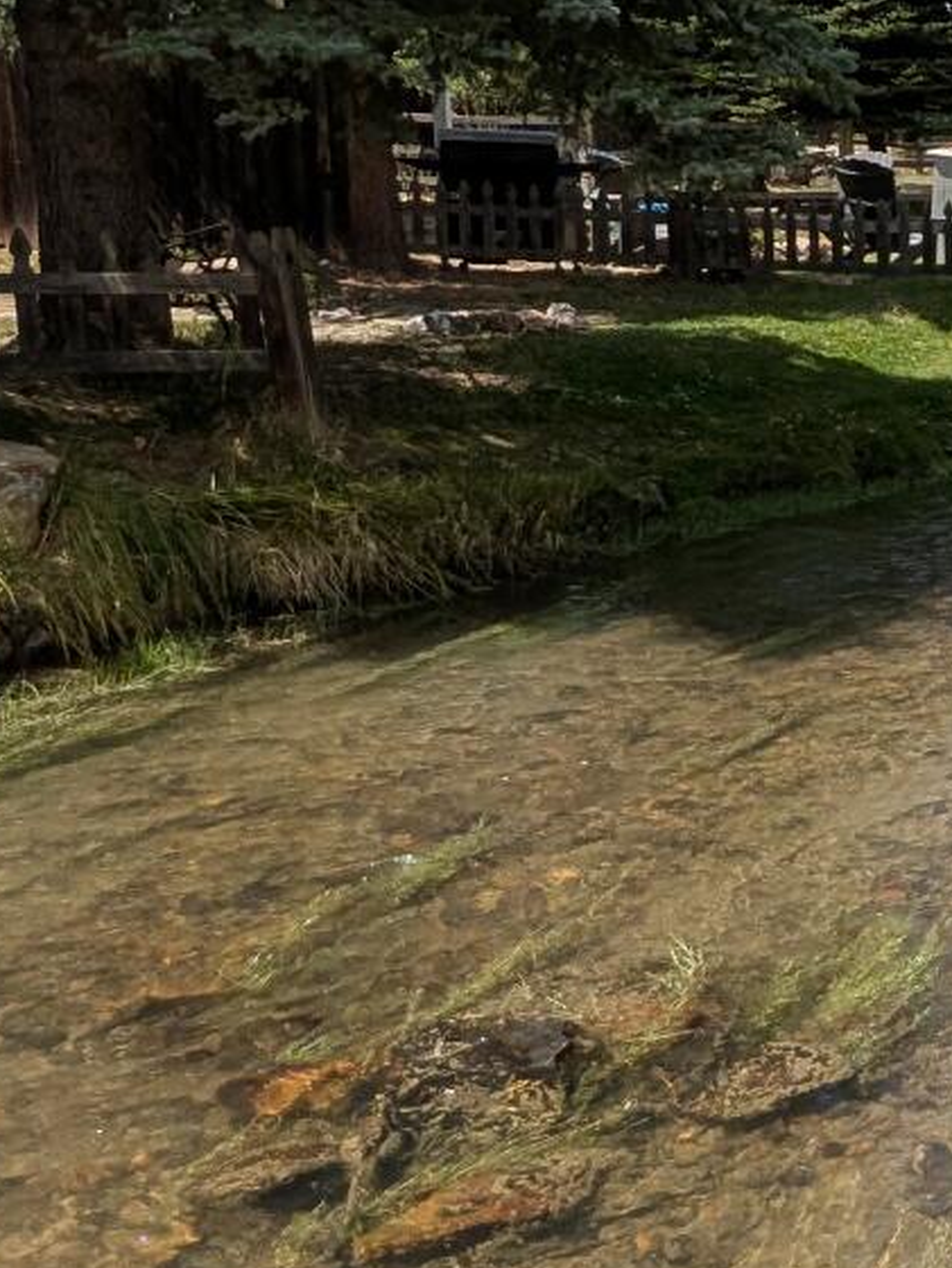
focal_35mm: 57
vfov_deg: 33.5
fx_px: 2089
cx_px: 1592
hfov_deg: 20.3
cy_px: 448
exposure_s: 1/1462
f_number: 2.2
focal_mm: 2.22
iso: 45
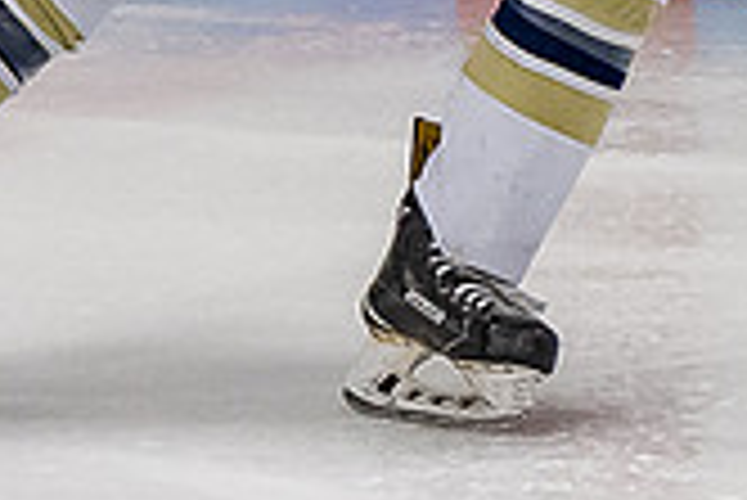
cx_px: 999
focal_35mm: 1155
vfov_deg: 1.2
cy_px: -168
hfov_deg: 1.8
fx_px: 23987
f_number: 3.2
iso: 1600
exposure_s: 1/800
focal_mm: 105
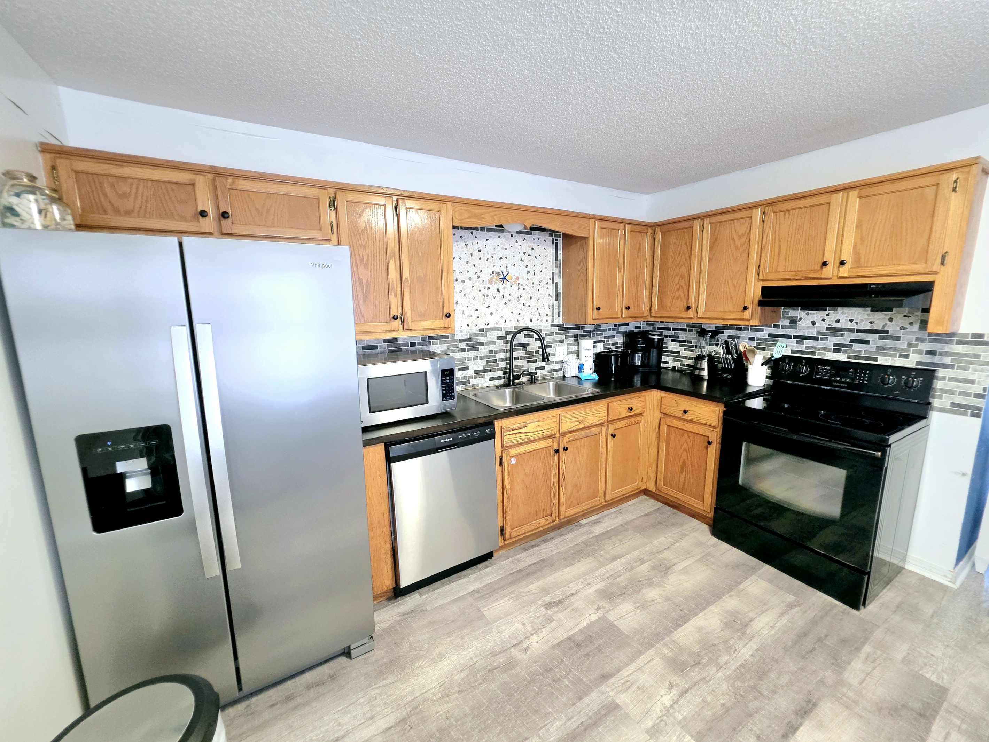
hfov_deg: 106.2
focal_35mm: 13
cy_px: 371
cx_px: 494
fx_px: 371
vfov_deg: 89.9
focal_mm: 2.2
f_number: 1.9
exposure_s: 1/60.2
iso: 400
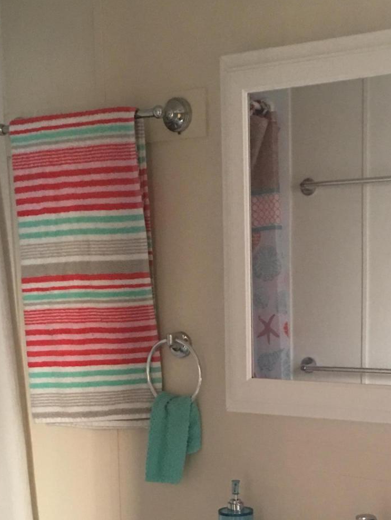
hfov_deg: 23.5
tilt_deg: -10.0
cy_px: 474
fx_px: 933
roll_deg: -0.4
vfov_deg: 29.8
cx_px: 268
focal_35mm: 62
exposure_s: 1/8
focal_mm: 4.15
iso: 100
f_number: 2.2
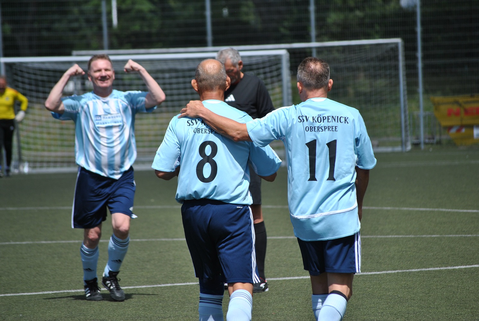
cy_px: 160
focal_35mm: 262
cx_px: 240
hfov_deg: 7.8
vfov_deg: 5.3
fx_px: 3497
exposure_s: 1/1000
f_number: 5.3
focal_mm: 175
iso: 160
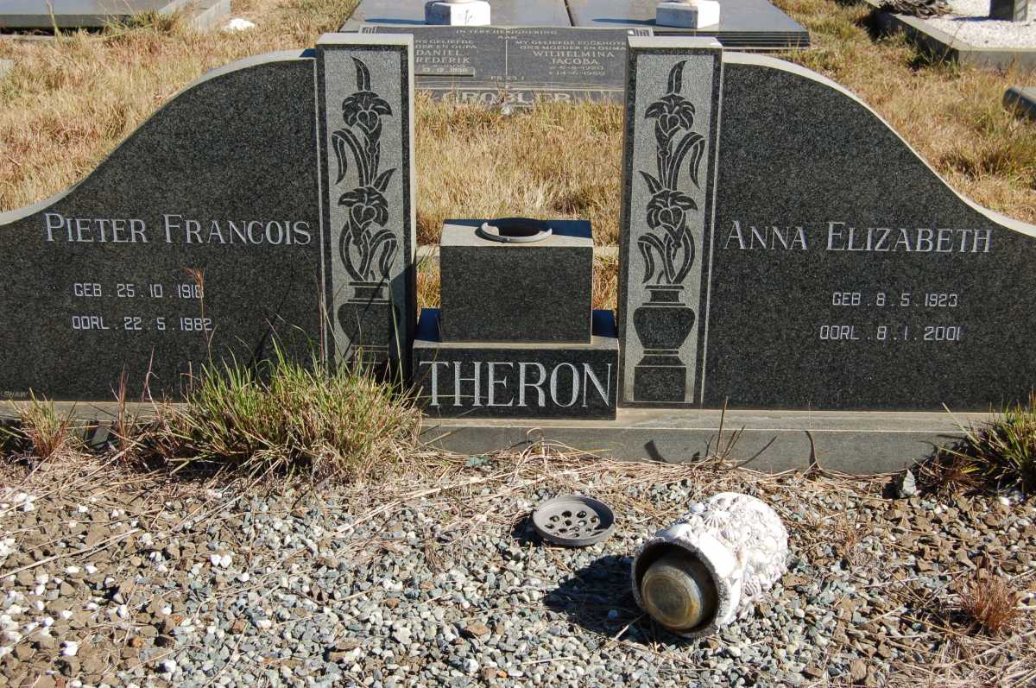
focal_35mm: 48
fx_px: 1380
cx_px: 518
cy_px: 344
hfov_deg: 41.2
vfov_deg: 28.0
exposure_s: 1/400
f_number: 6.3
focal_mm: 32
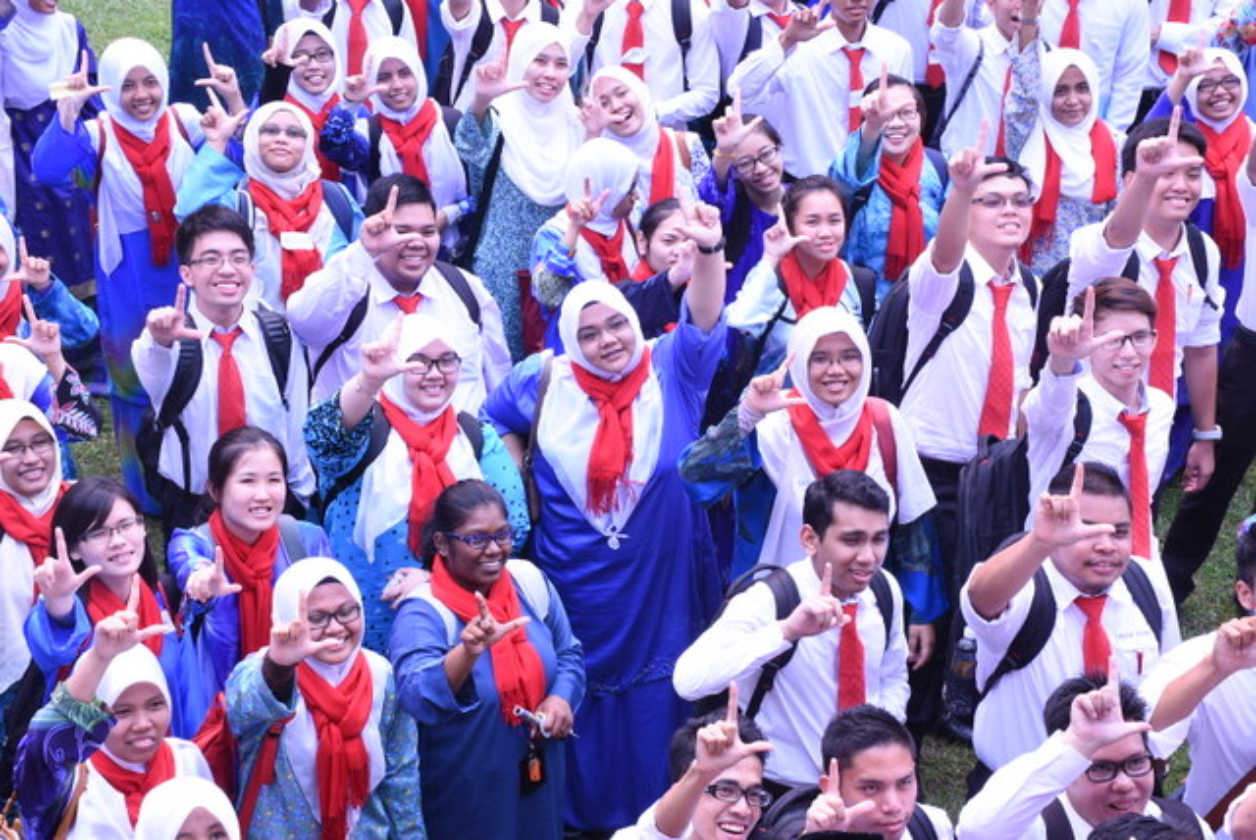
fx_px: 2724
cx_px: 628
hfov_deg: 26.0
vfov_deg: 17.5
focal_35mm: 78
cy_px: 420
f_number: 13
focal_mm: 52
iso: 400
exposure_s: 1/100
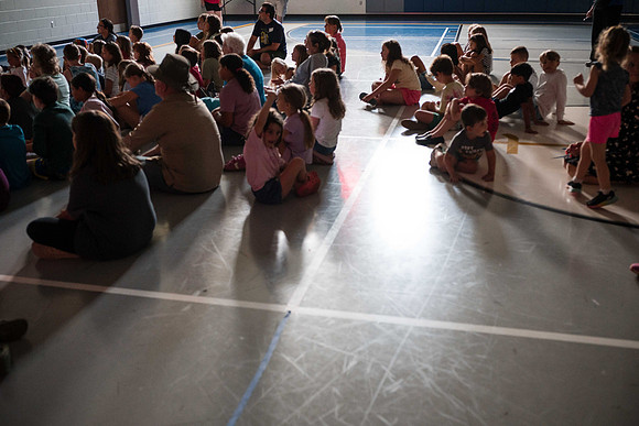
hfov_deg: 52.0
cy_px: 213
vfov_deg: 36.0
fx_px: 655
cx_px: 316
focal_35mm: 37
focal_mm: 35
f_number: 2.8
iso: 2200
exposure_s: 1/125
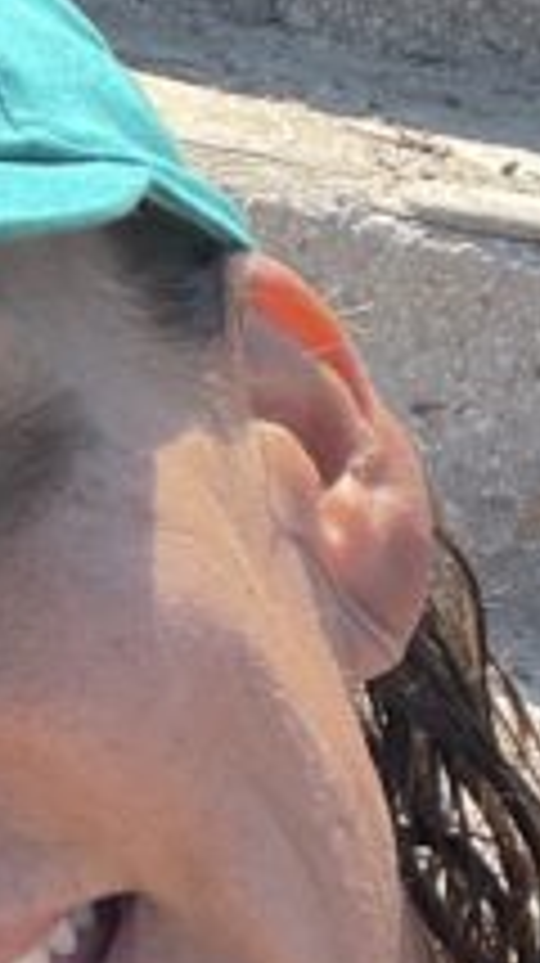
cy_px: 594
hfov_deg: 9.4
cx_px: -562
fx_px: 3062
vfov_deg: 17.9
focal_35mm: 120
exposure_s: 1/292
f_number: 2.2
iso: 25
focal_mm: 2.71
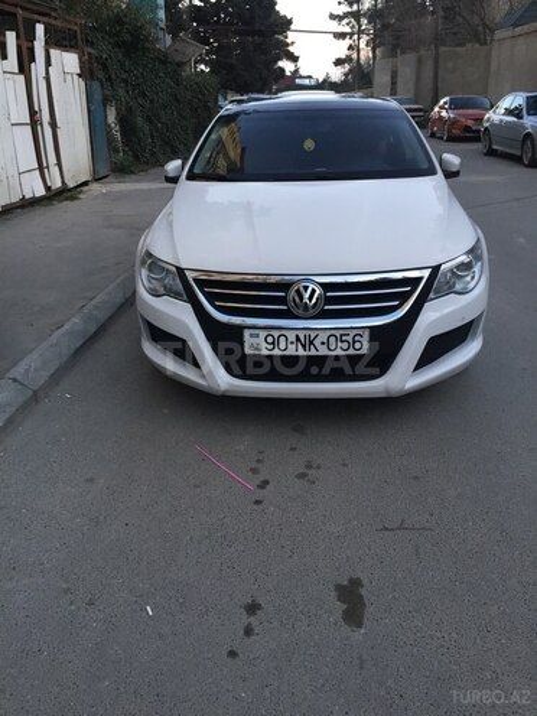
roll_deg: +1.1
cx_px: 268
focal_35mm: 29
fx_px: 600
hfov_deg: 48.2
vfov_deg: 61.7
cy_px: 358
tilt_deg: -21.9
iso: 50
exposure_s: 1/33
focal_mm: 4.15
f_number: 2.2
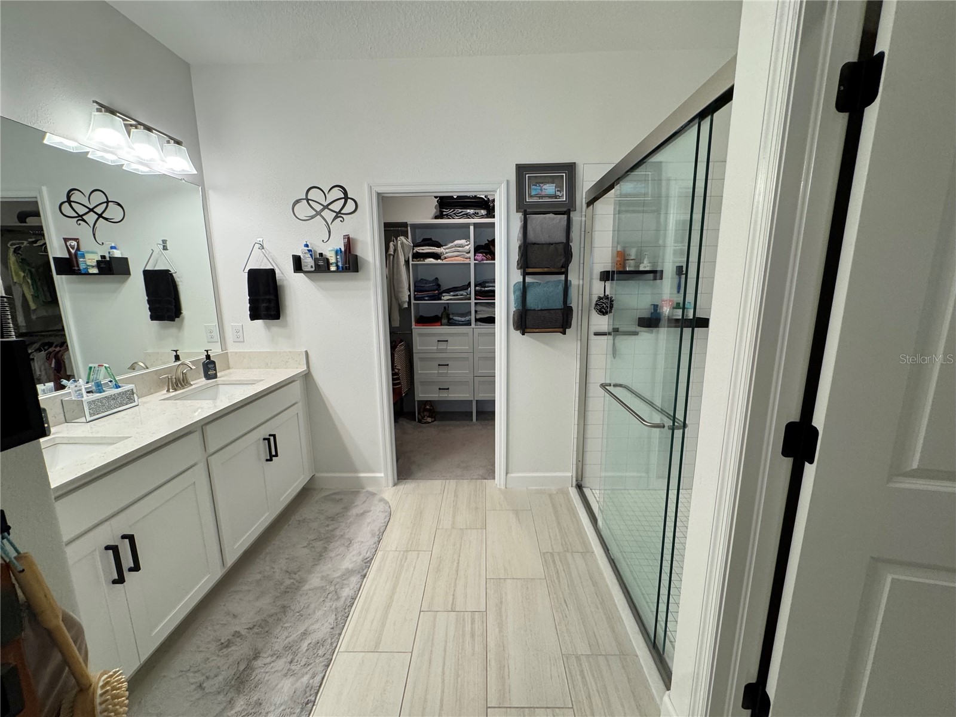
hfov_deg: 102.1
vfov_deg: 85.7
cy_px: 358
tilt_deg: -10.9
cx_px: 478
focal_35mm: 14
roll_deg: +0.5
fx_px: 387
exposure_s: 1/120
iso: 200
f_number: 2.2
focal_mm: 2.22
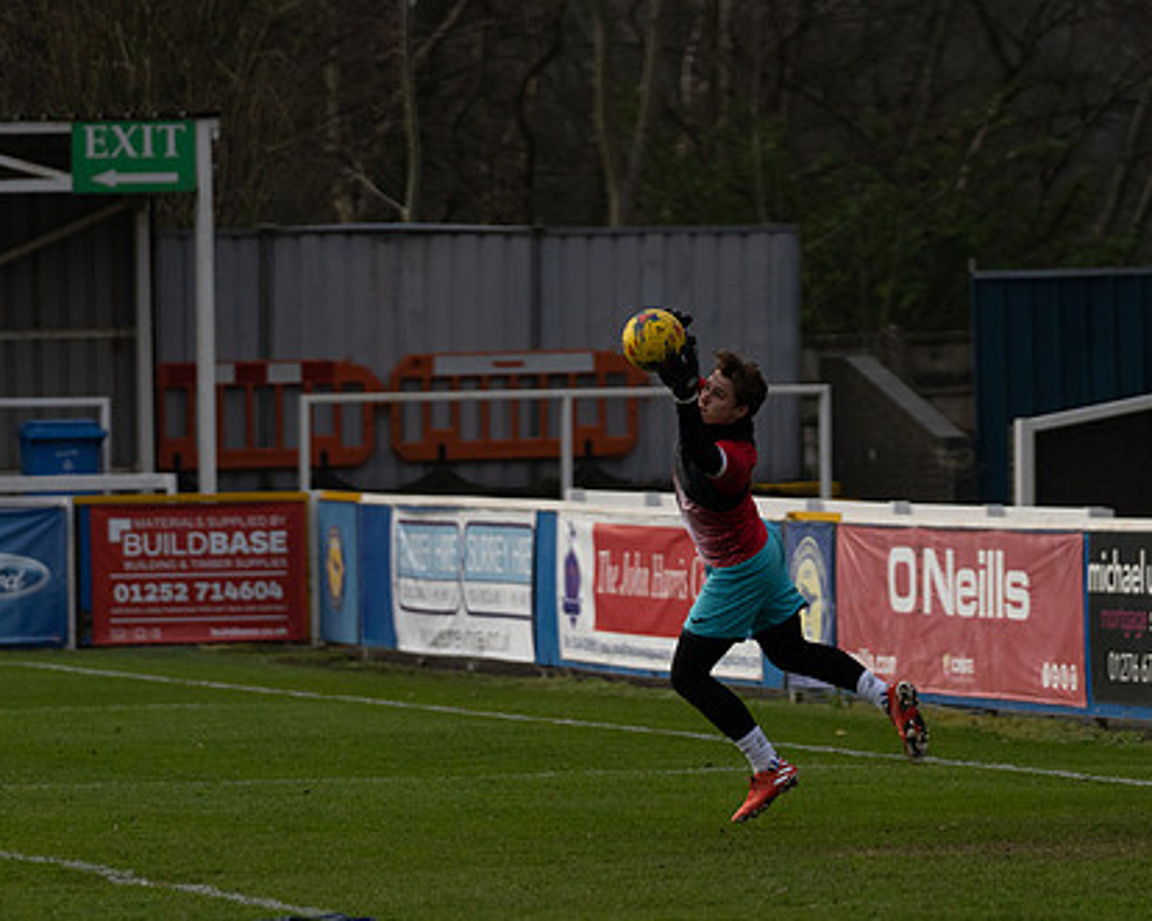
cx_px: 682
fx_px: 10669
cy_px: 486
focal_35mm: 313
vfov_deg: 4.9
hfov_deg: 6.2
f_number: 2.8
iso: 1000
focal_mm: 159
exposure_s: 1/8000
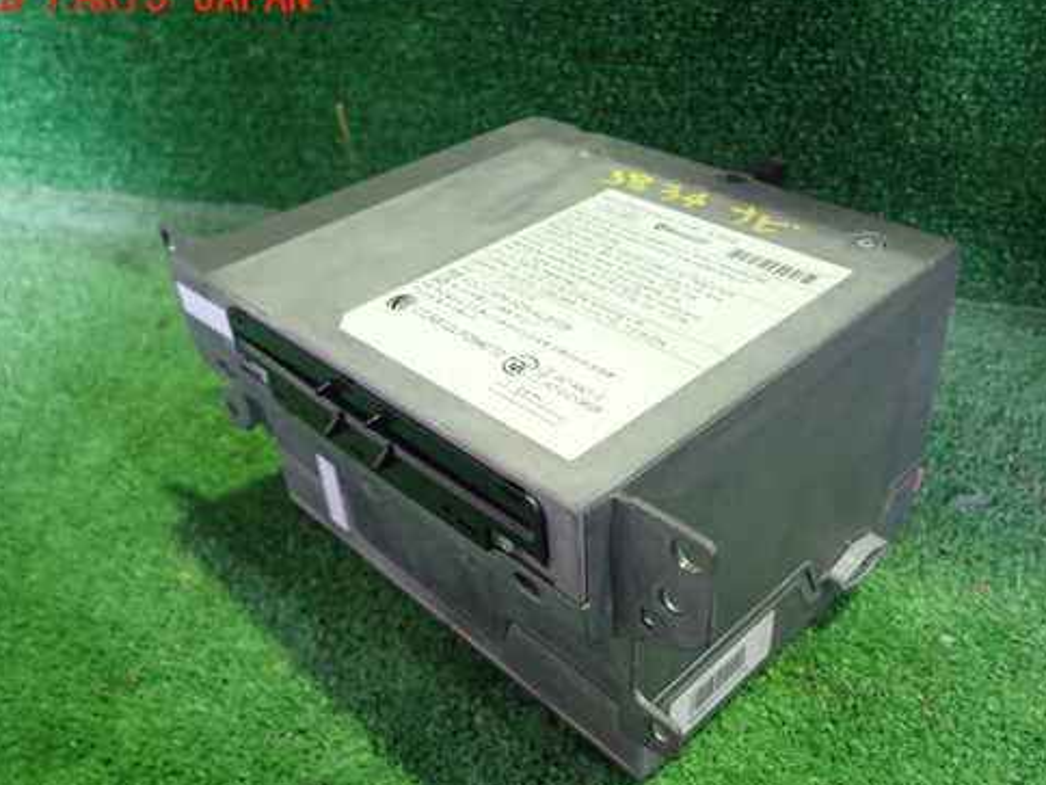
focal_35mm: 31
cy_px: 456
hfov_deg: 58.3
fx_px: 937
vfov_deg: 45.3
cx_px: 566
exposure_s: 1/30
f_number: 2
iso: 500
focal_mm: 4.5
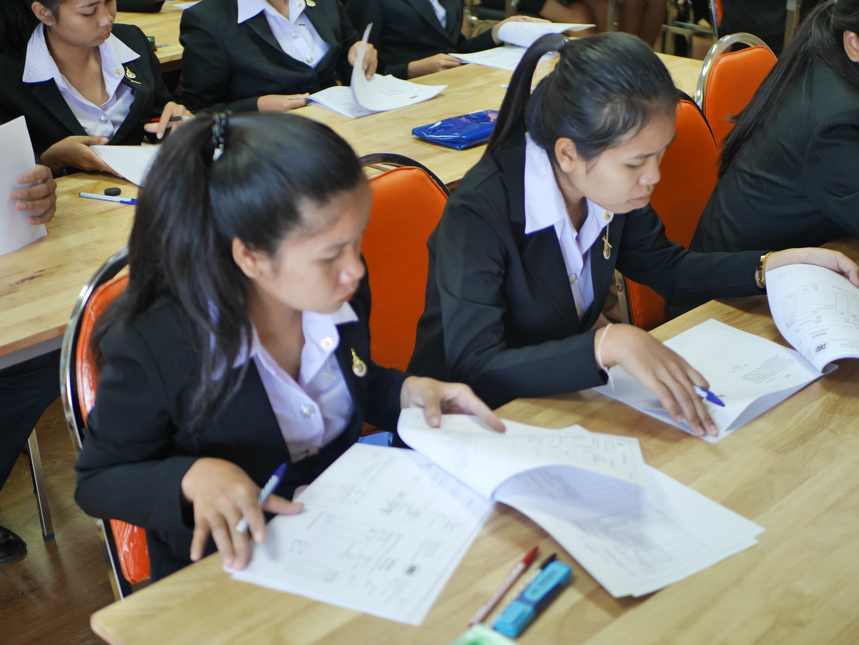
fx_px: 1241
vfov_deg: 29.1
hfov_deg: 38.2
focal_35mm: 50
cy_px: 322
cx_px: 430
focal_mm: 25
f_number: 1.7
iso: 200
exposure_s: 1/100
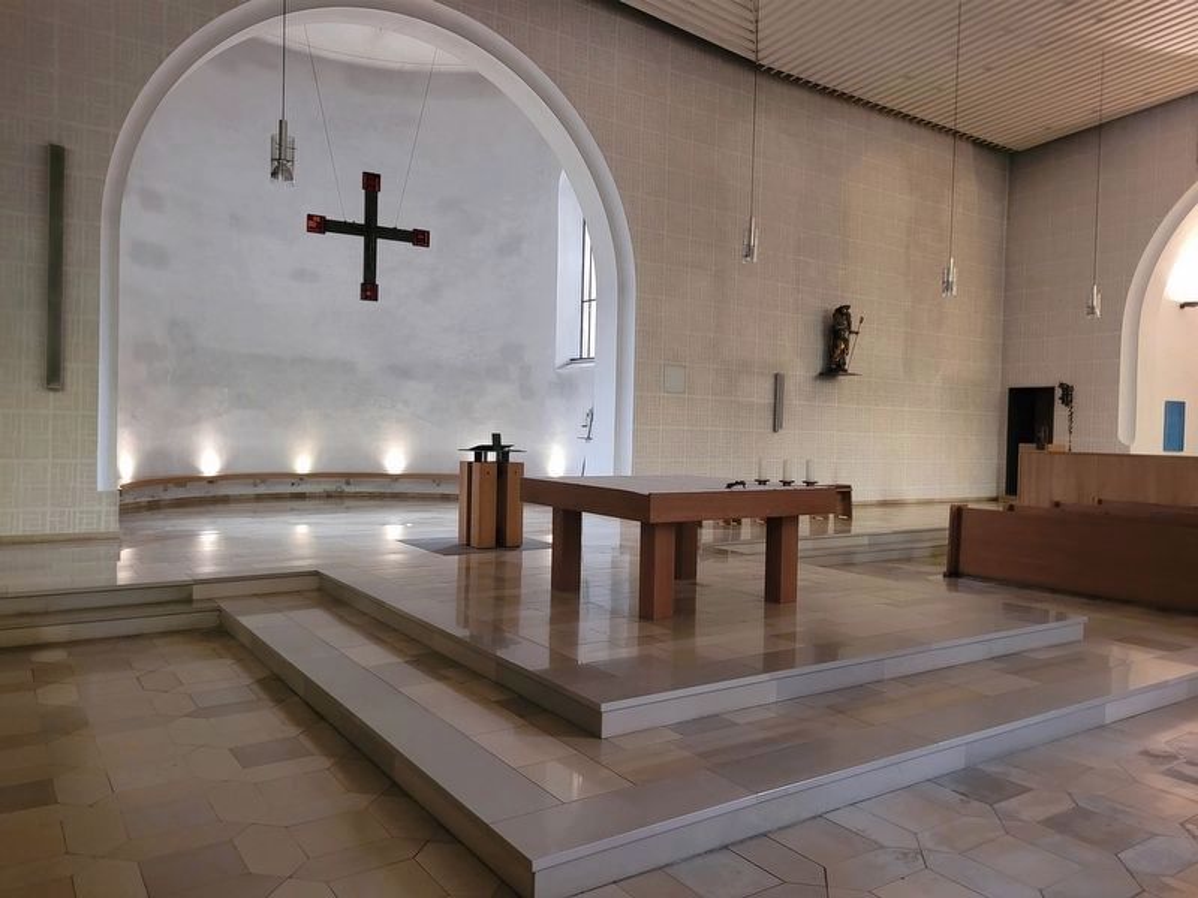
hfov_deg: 67.3
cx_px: 599
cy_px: 449
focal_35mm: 26
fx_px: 900
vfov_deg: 53.1
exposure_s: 1/50
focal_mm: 5.4
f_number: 1.8
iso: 640
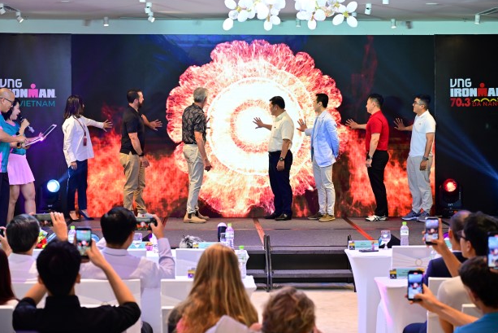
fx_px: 1107
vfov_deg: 17.1
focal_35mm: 80
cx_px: 242
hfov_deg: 25.4
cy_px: 147
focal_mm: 70
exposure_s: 1/200
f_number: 4
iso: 1250
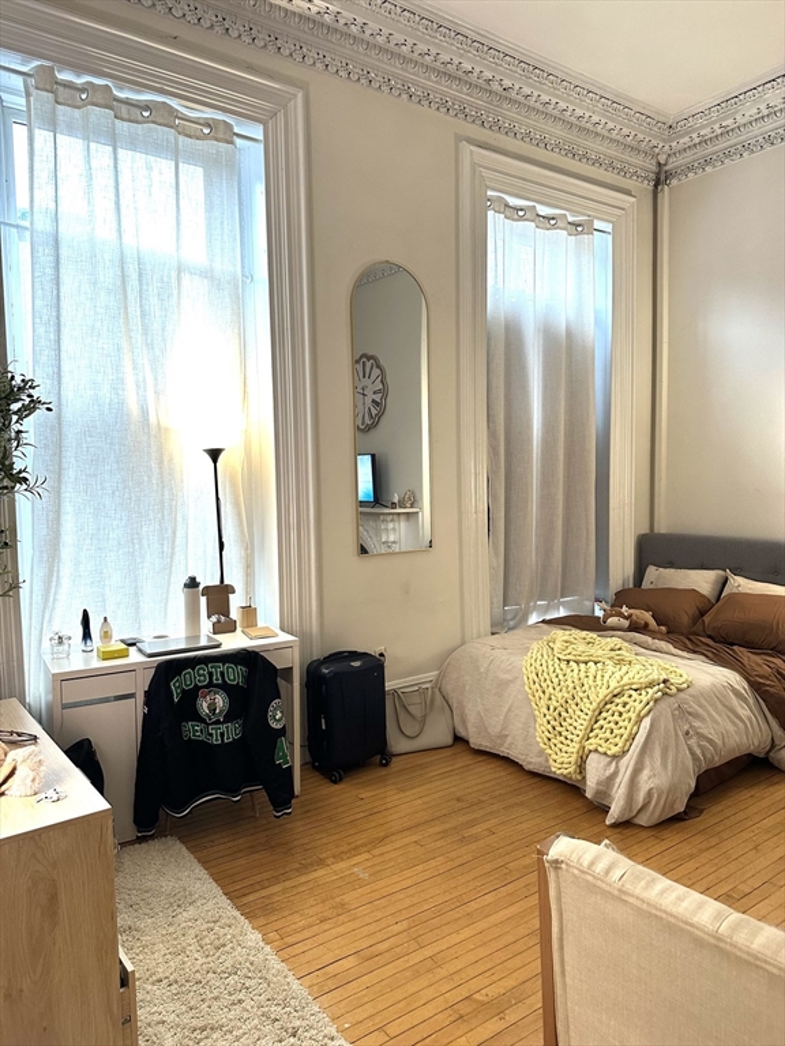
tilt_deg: -4.1
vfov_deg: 71.6
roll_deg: +0.1
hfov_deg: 56.8
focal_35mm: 24
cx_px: 392
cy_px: 523
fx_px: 726
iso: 160
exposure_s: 1/60
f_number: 1.78
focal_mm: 6.86
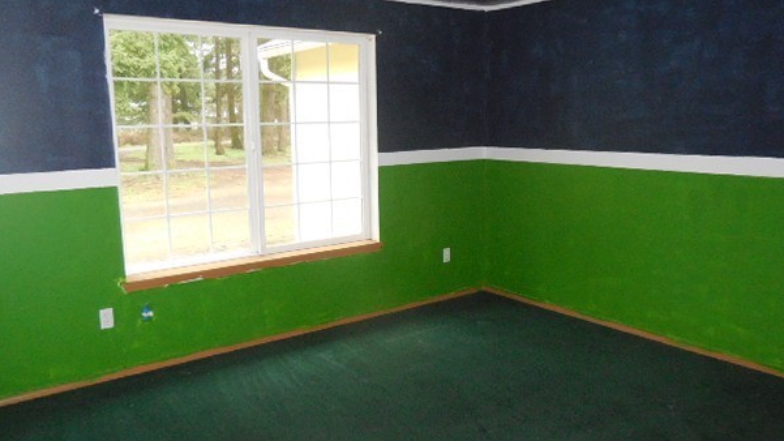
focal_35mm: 29
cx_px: 387
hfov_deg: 66.1
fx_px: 603
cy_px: 218
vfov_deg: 40.2
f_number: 3.1
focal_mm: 4.5
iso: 900
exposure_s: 1/25
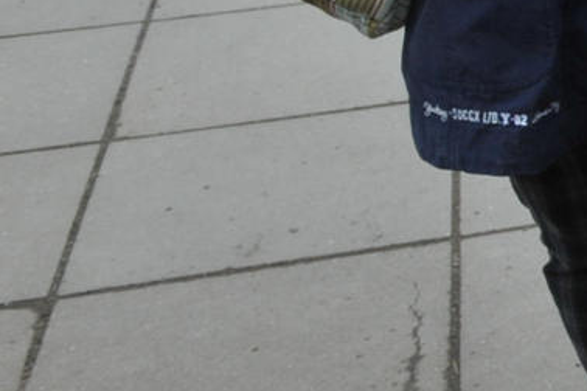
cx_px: 1441
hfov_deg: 11.9
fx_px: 2234
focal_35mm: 137
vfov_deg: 9.7
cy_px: -217
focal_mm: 27
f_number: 11
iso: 800
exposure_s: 1/320
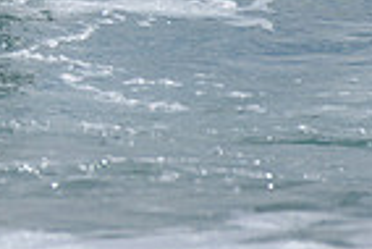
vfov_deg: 0.5
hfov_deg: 0.8
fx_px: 25932
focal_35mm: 2507
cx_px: -394
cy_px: -218
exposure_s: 1/2000
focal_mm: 500
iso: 110
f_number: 5.6
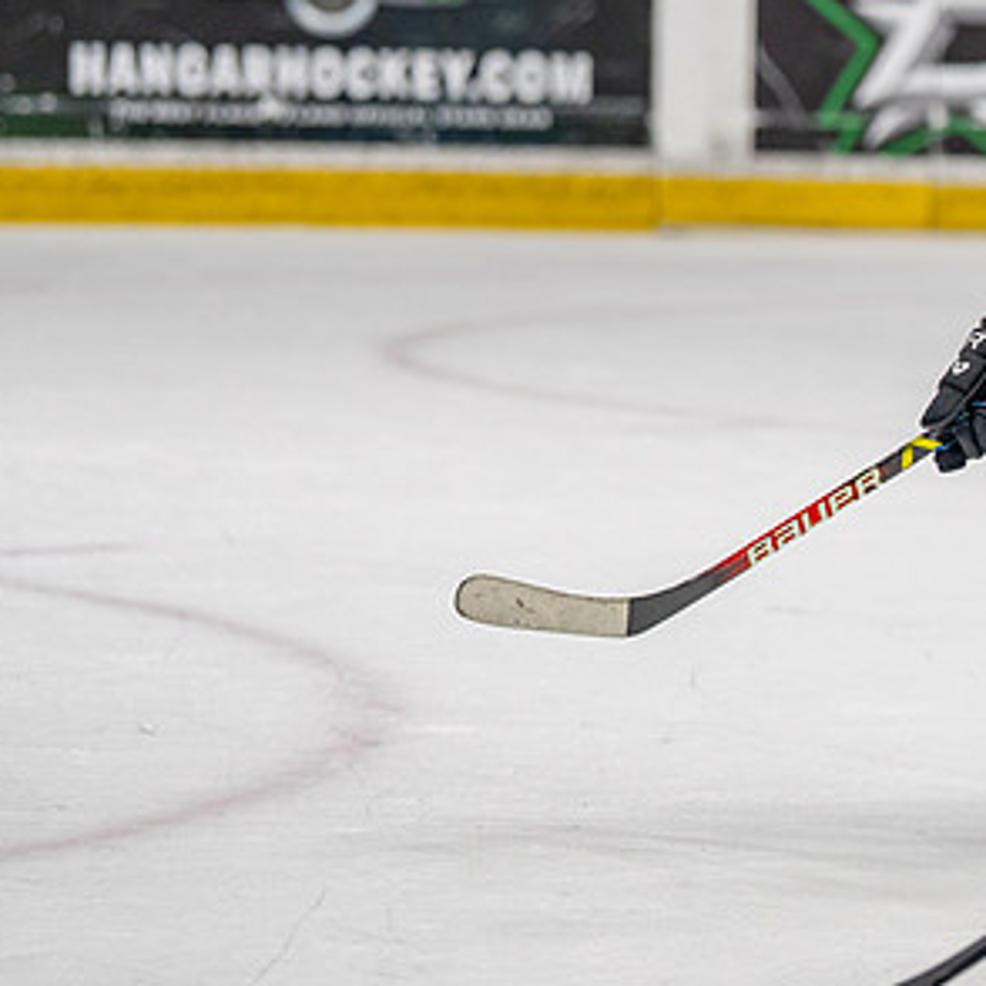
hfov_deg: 6.2
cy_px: 225
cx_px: 1114
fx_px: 9120
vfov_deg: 6.2
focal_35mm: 283
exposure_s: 1/1250
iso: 1000
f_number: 2.8
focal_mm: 126
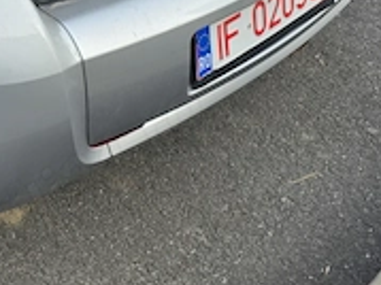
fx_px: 847
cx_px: -85
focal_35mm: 77
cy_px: -108
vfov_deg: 17.6
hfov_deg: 23.1
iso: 20
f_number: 1.7
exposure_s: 1/180
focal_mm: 6.3
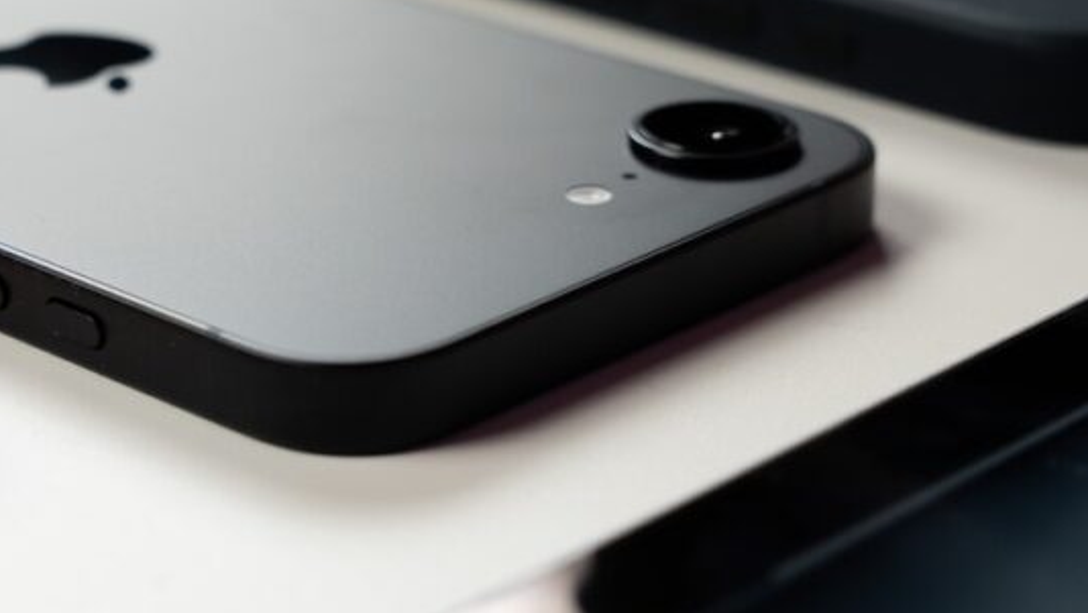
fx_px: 3377
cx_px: 240
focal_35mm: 117
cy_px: 308
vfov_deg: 10.4
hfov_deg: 18.2
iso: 1600
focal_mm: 58.3
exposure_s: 1/160
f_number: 7.1
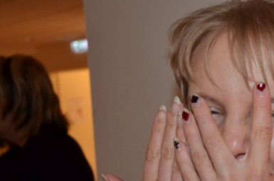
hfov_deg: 30.3
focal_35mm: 64
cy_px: 131
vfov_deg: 21.0
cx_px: 239
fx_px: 486
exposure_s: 1/60
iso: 800
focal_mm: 24
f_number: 3.8
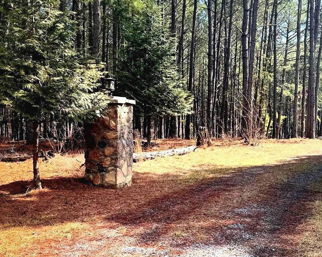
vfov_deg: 30.2
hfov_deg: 36.9
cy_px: 156
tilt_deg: -5.3
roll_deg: -0.3
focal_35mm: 50
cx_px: 219
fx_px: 476
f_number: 1.78
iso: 80
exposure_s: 1/1075
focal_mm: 6.76
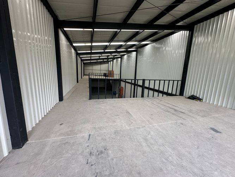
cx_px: 118
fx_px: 95
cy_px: 88
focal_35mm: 14
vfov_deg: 85.7
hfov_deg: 102.1
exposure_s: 1/99
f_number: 2.2
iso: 64
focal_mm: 2.22
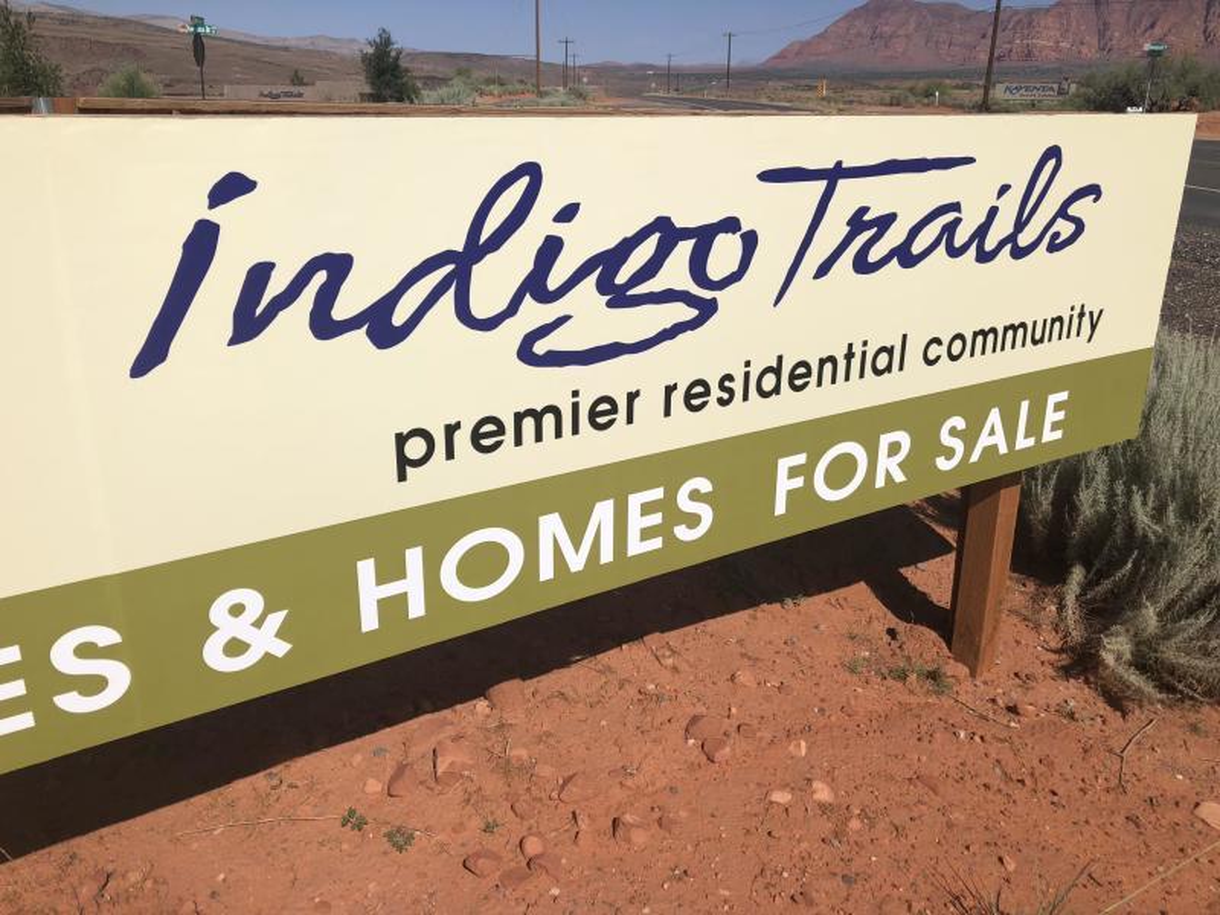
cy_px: 458
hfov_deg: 63.4
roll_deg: -0.6
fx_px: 987
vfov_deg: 49.7
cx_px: 610
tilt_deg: -20.8
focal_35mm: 28
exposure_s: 1/5348
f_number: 1.8
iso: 25
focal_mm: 3.99
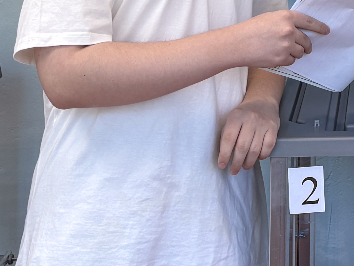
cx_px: 505
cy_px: -209
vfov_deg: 12.2
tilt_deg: -0.6
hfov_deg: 16.3
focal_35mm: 112
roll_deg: -0.5
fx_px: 1146
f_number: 1.6
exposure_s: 1/100
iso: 50
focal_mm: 5.96
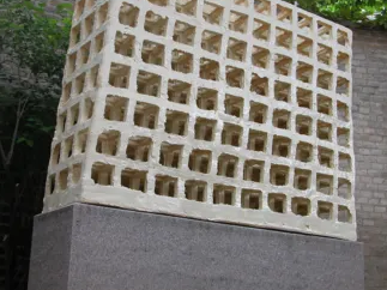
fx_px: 615
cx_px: 194
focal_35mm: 55
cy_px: 133
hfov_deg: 34.9
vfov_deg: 26.5
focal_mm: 8.9
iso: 100
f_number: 2.8
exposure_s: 1/61.4
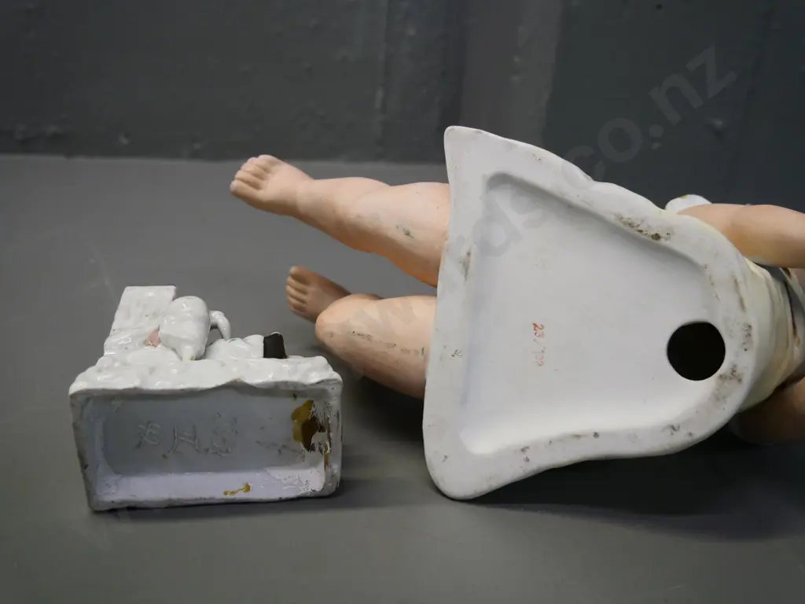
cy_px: 302
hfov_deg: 51.4
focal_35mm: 36
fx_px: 837
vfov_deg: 39.7
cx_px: 402
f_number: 4.3
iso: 1600
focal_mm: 18
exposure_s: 1/250
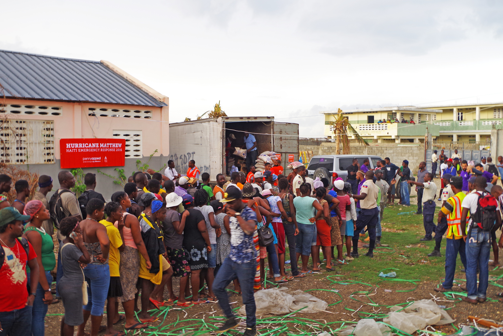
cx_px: 250
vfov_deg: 35.9
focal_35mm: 37
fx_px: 517
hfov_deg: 51.9
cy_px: 168
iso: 200
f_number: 5.6
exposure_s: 1/50
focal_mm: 24.38
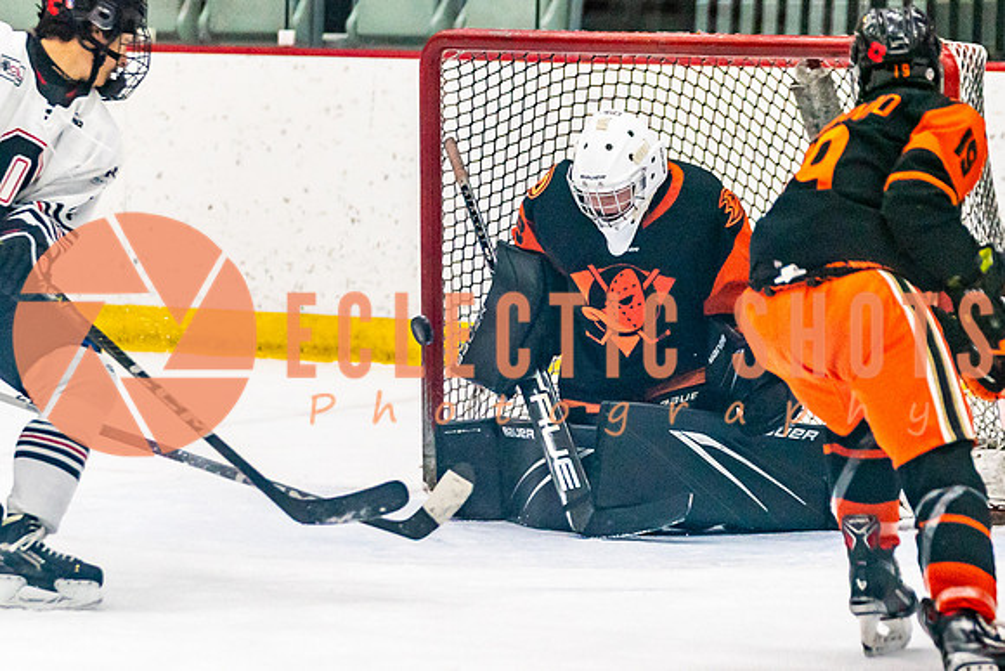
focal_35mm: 299
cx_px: 541
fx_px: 8347
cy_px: 355
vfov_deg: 4.6
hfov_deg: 6.9
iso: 3200
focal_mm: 150
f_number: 2.8
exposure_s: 1/1250
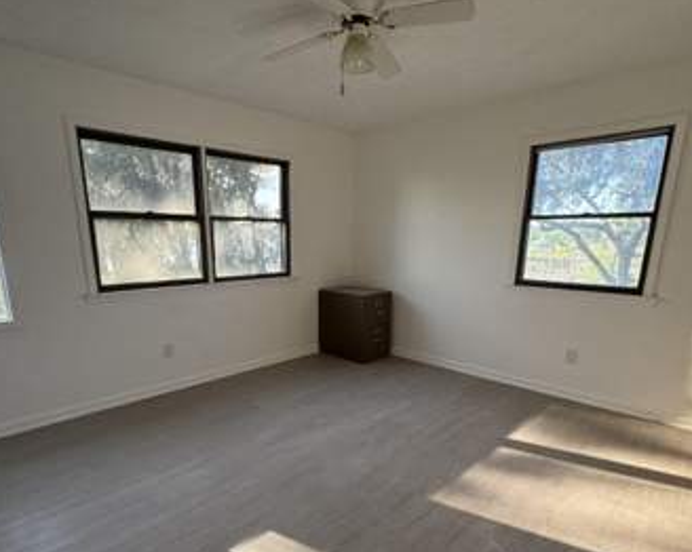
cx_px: 327
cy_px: 332
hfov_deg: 80.3
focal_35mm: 20
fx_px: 409
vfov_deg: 67.4
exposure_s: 1/99
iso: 80
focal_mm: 2.22
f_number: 2.2
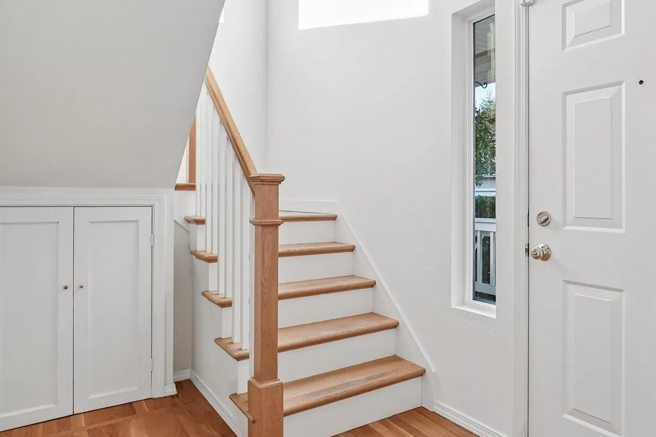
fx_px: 401
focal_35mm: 22
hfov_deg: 78.3
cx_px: 365
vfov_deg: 57.2
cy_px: 206
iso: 1600
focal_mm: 16
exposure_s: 1/100
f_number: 8
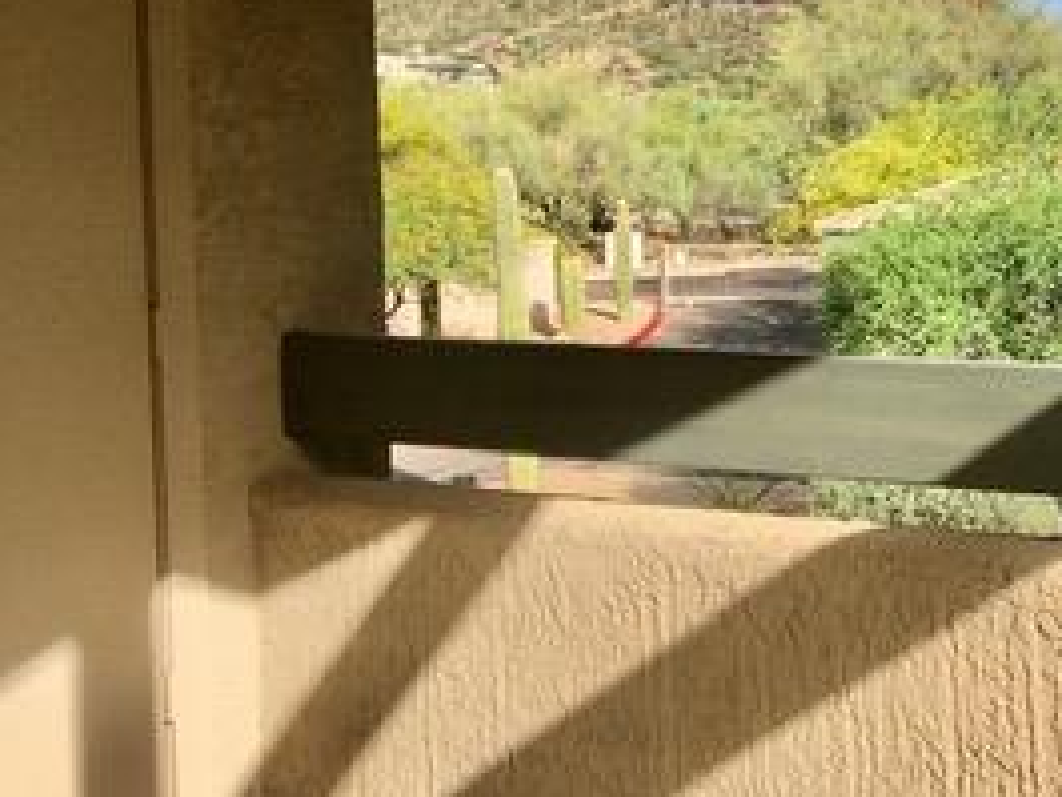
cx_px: 1142
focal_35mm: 70
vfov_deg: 21.0
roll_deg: +0.4
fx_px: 2149
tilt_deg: -3.3
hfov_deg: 25.9
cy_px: 292
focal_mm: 4.15
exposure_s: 1/1425
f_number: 2.2
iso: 25
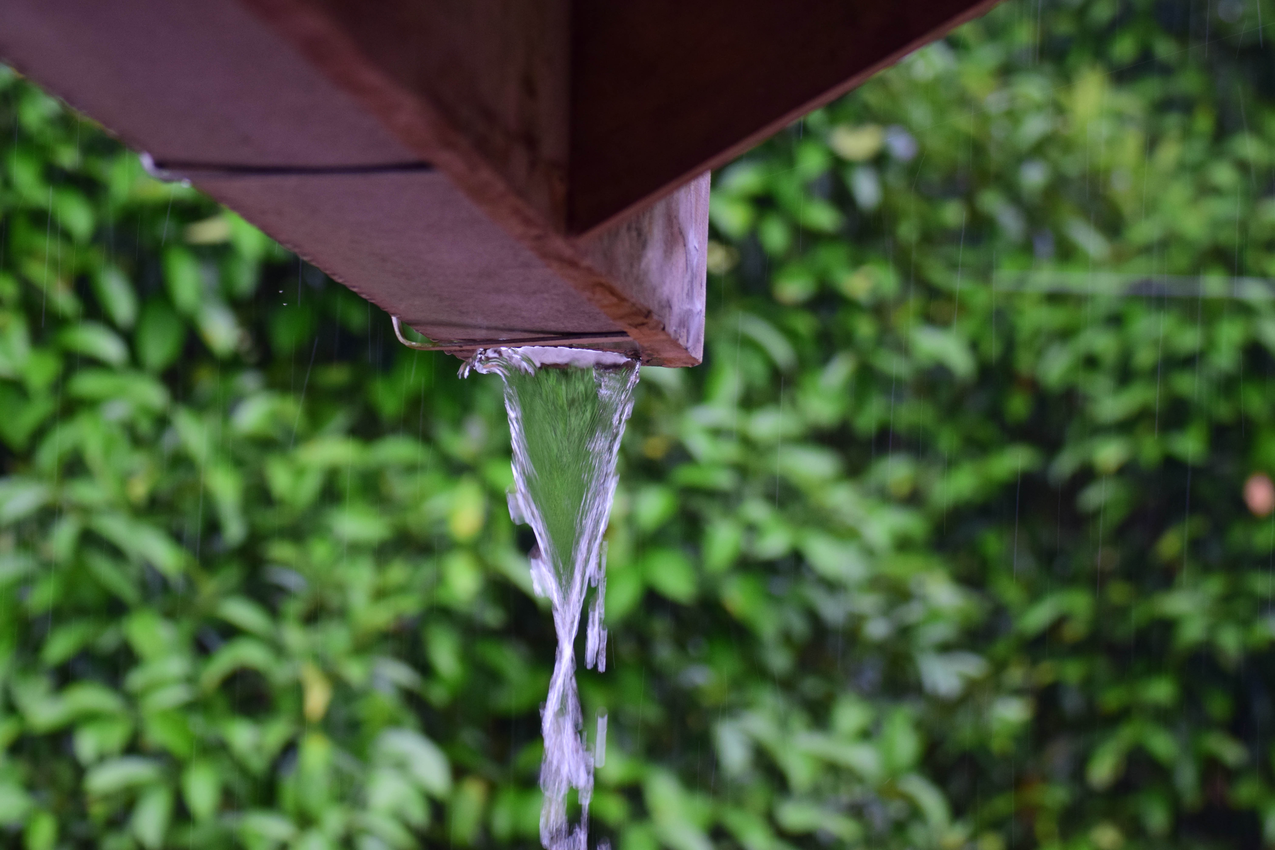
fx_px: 4887
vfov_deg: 9.9
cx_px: 638
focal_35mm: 138
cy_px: 425
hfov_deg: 14.9
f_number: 4.2
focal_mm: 92
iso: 800
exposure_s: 1/60
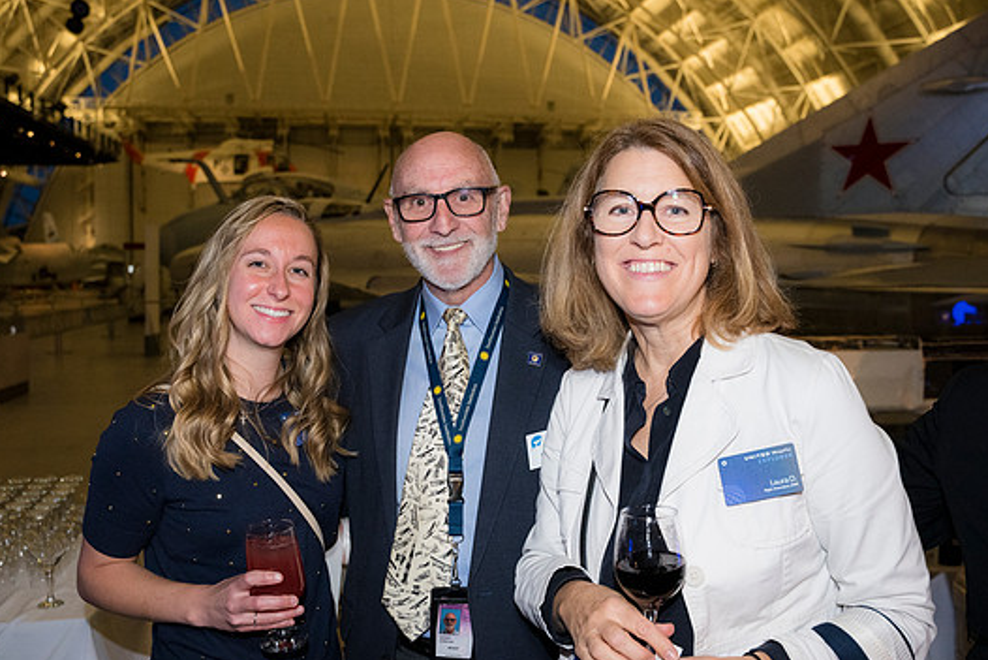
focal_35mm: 33
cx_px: 460
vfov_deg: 40.5
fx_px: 894
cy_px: 328
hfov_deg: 57.8
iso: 3200
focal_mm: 29.5
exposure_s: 1/160
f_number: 4
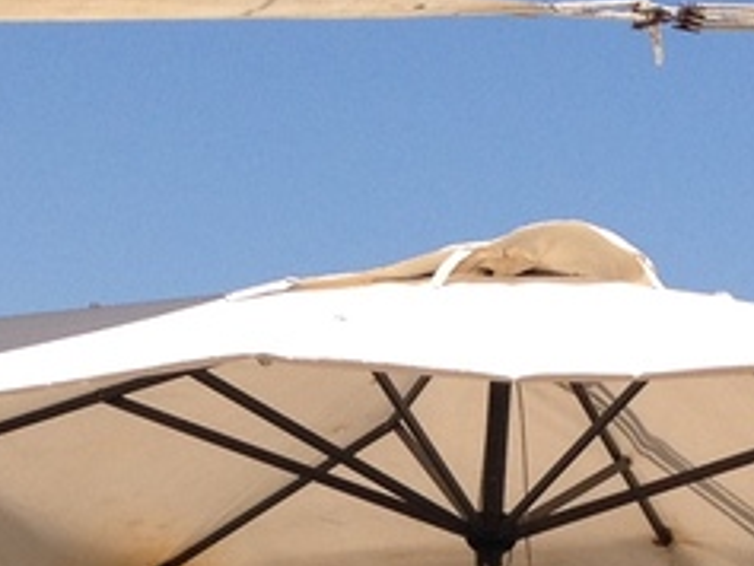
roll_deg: -0.5
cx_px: 270
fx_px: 3857
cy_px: 719
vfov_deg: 8.3
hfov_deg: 11.2
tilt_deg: -0.8
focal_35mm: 177
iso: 50
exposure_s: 1/1972
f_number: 2.4
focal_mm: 4.28
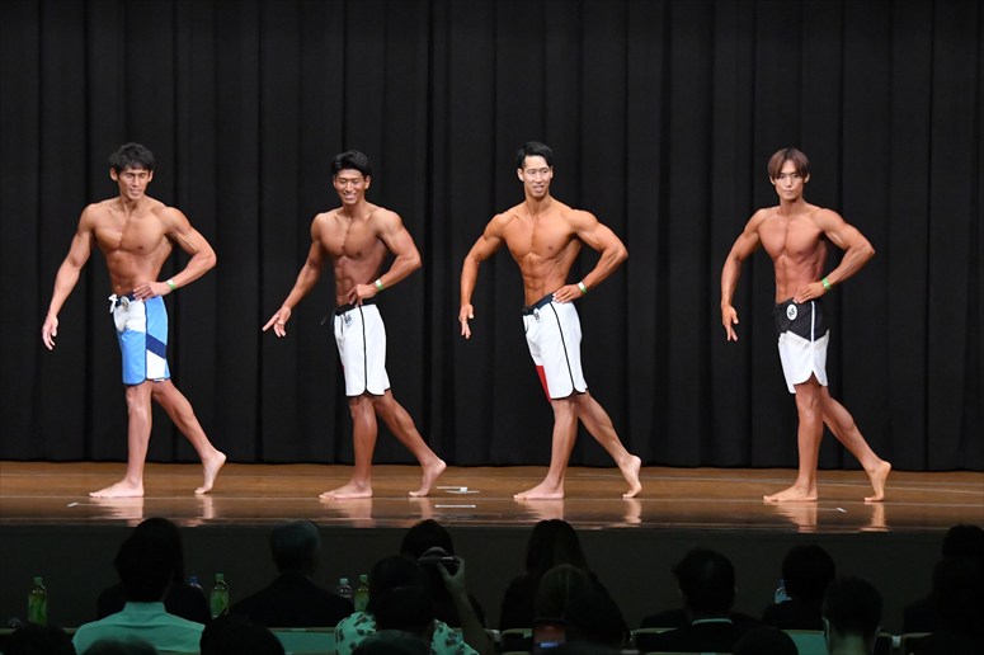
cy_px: 328
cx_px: 492
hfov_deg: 15.2
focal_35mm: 135
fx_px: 3688
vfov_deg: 10.2
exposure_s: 1/400
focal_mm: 90
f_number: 5.6
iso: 8000
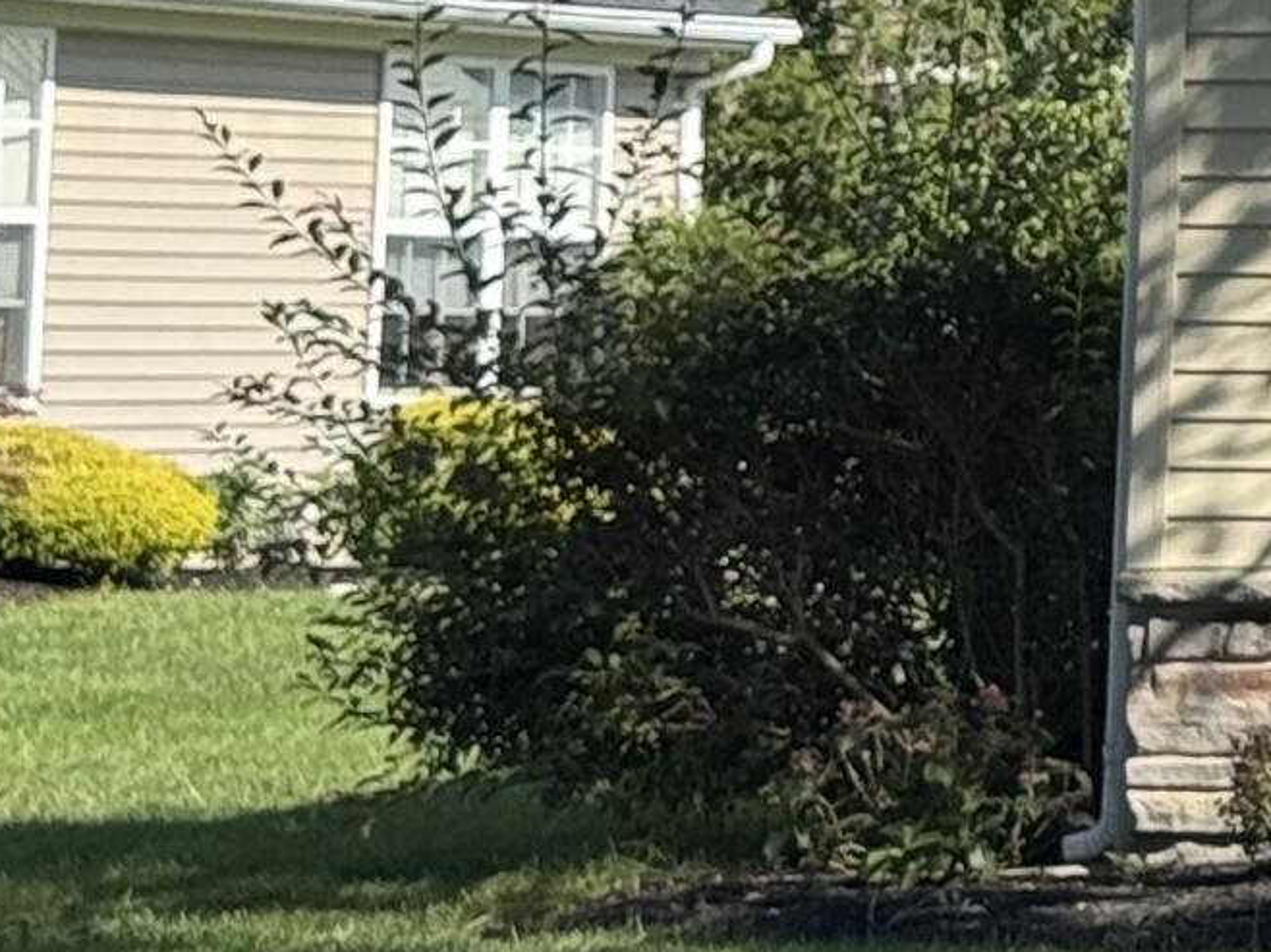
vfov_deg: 6.7
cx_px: 2839
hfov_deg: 8.4
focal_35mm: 219
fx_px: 8038
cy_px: -550
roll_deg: -0.9
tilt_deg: +5.3
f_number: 1.78
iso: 64
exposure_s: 1/2611
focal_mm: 6.76
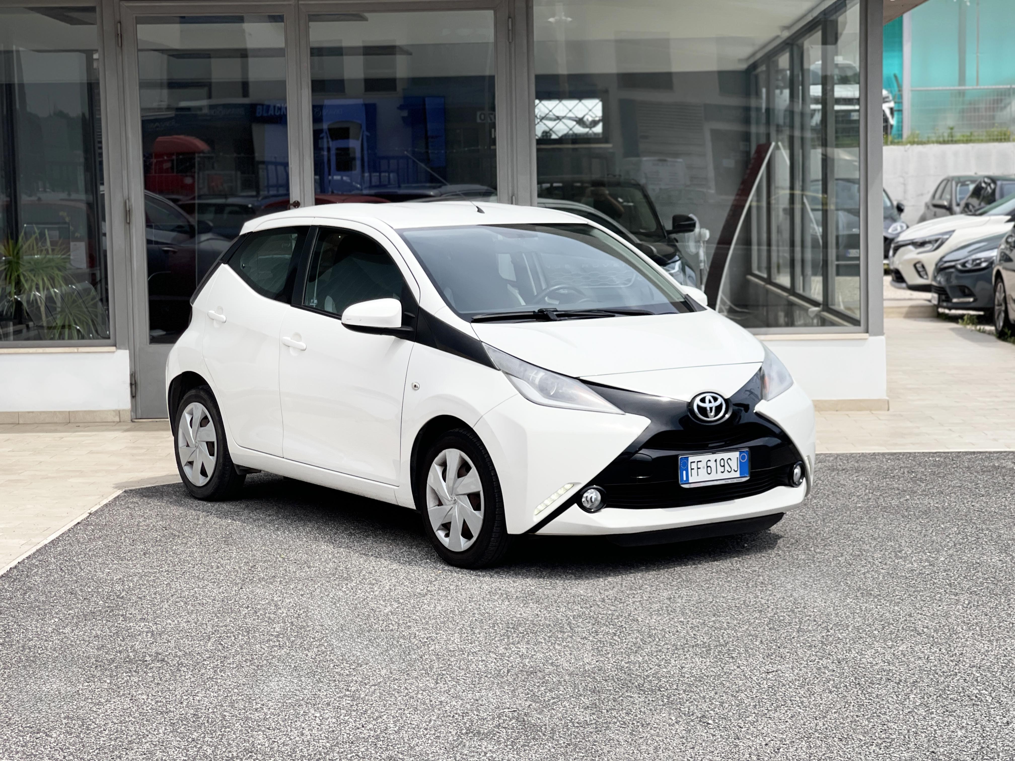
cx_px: 508
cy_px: 380
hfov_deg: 30.3
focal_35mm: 64
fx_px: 1877
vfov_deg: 22.9
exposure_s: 1/1597
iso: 32
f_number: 2.2
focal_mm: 7.5
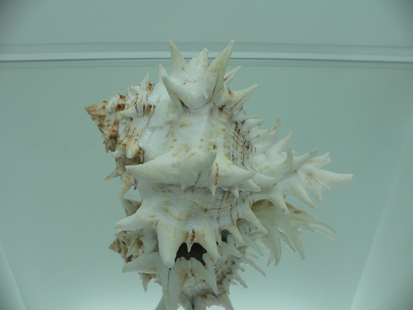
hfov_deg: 52.6
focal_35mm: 35
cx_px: 206
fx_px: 418
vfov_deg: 40.7
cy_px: 155
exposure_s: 1/80
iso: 80
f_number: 2.8
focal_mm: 4.6
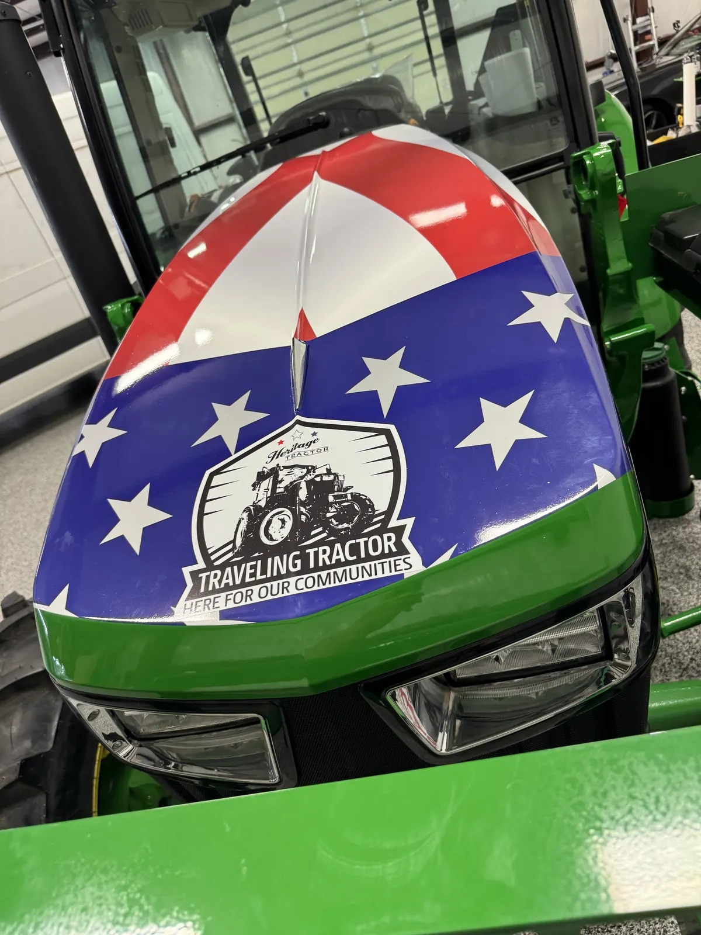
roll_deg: +19.2
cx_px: 350
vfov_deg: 71.6
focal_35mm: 24
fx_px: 648
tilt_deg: -26.8
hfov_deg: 56.8
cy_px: 468
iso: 160
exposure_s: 1/120
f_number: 1.78
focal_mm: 6.76
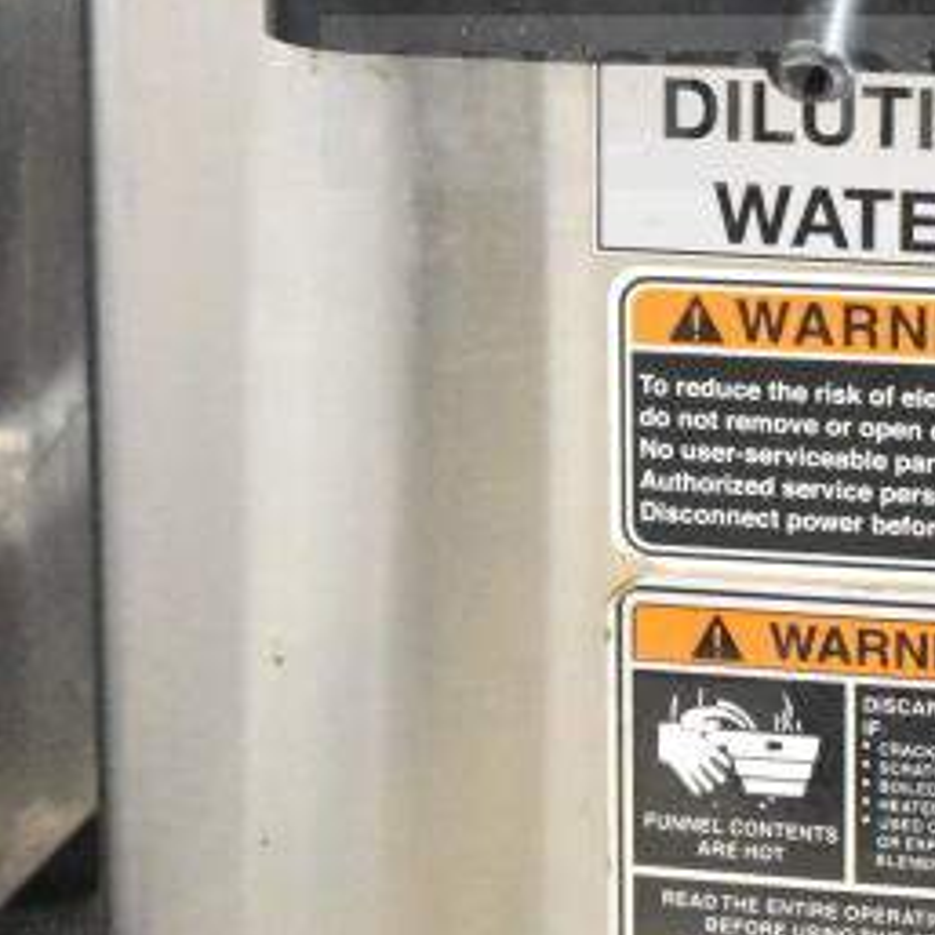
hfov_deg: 14.2
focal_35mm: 123
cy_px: -102
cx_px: 728
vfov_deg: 13.9
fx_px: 3744
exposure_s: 1/40
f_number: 4
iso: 20000
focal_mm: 27
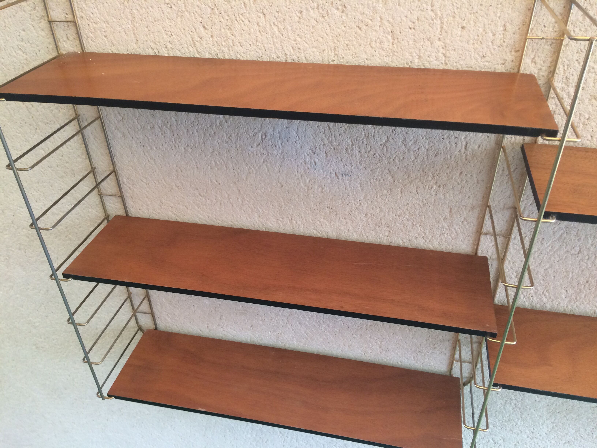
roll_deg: +1.1
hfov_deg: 61.7
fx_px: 500
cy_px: 224
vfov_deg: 48.2
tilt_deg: -36.8
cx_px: 298
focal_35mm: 29
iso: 64
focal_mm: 4.15
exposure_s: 1/33
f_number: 2.2
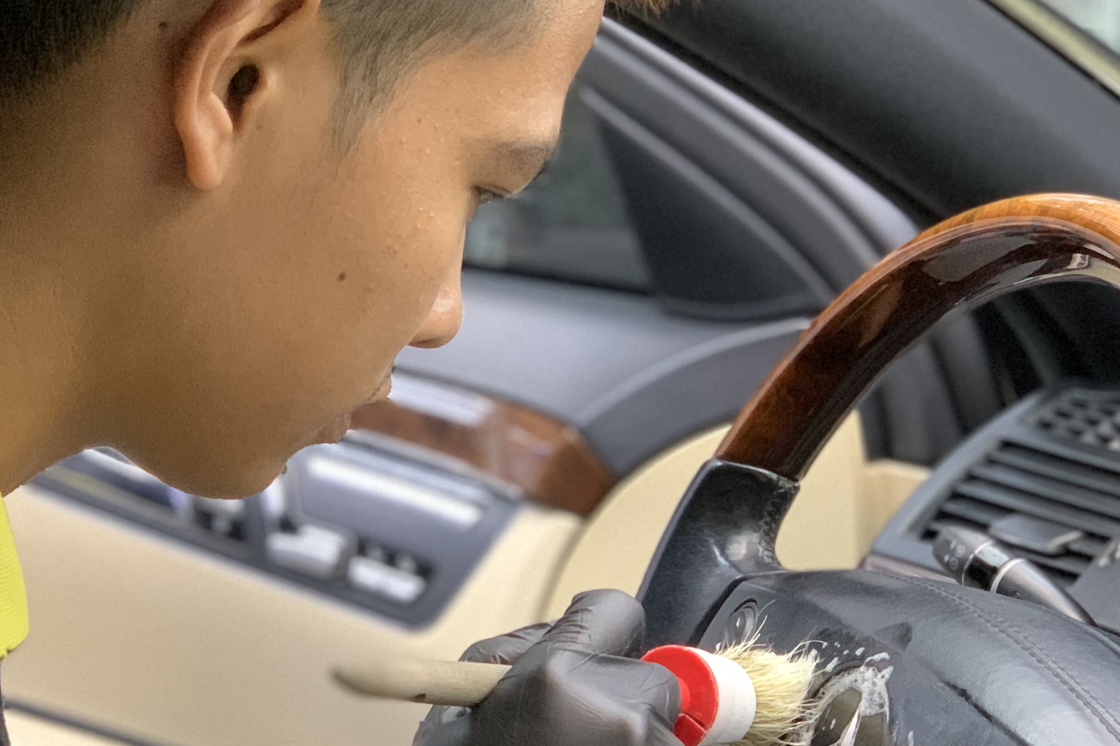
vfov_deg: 11.9
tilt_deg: -11.6
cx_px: 353
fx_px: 3577
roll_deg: +0.7
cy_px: 418
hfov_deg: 17.7
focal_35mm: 115
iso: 400
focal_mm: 6
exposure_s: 1/41
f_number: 2.4
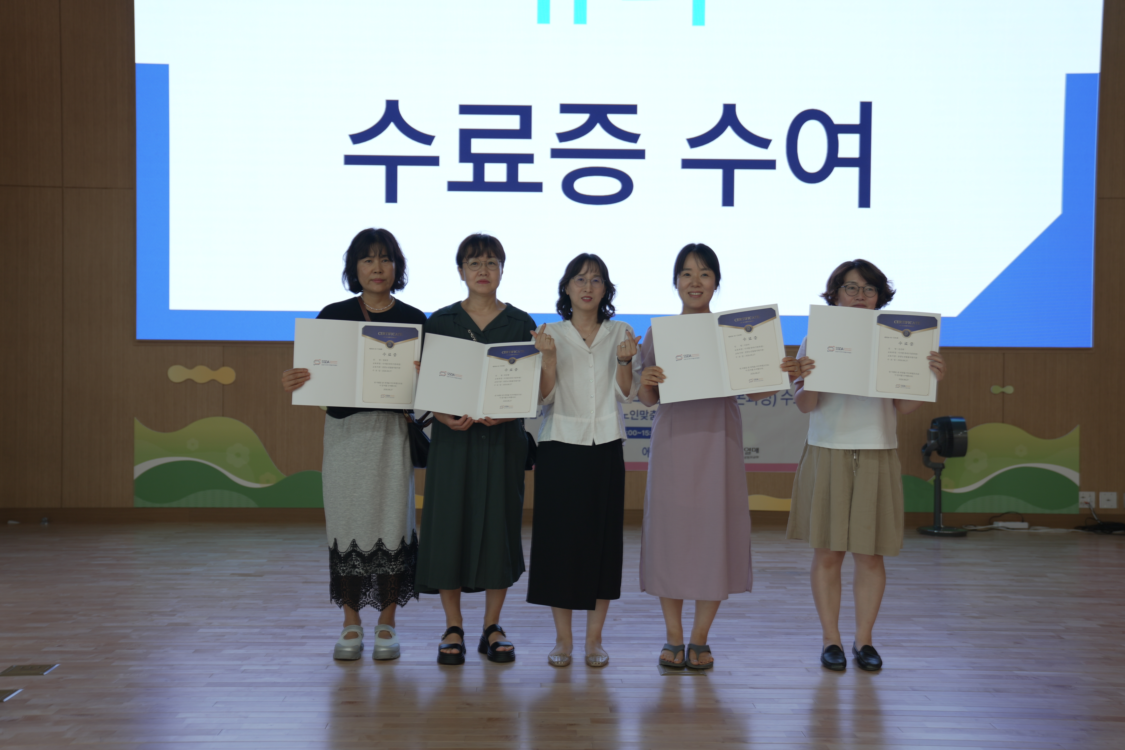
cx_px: 562
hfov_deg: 50.7
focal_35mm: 38
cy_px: 375
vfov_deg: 35.1
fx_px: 1187
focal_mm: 38
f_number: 2.8
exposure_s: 1/40
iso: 125
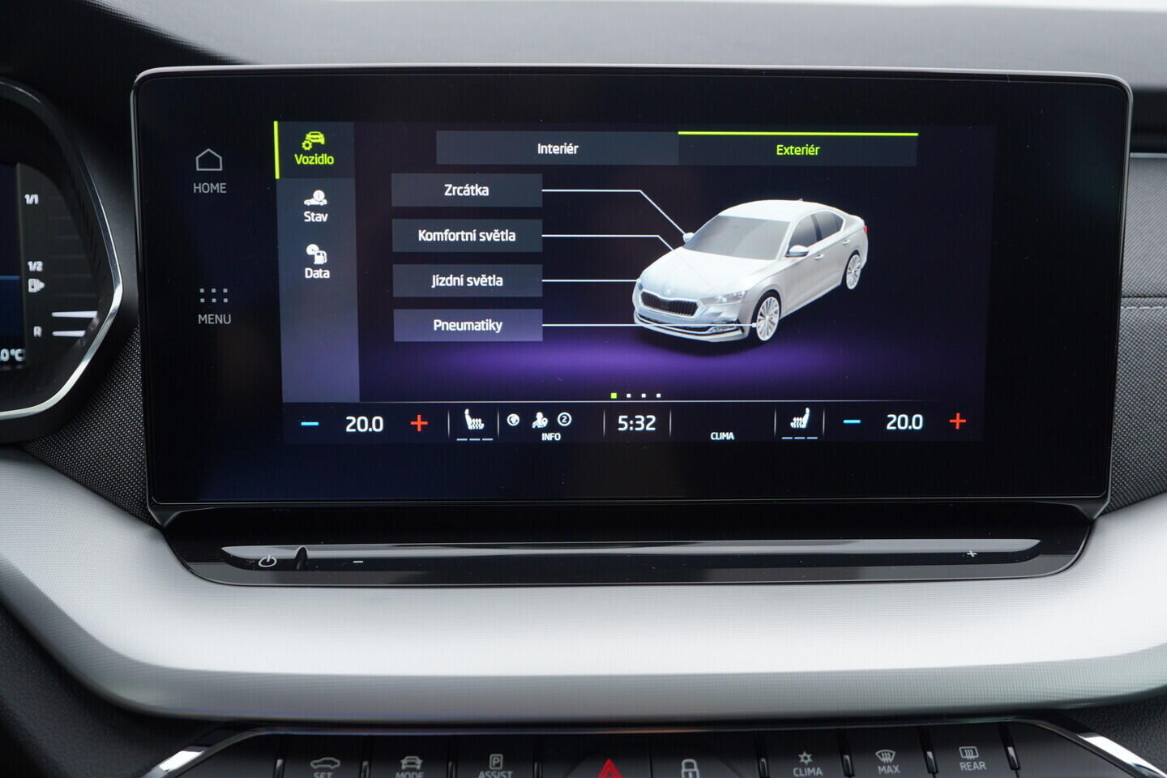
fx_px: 1167
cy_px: 389
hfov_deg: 53.1
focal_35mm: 36
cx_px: 584
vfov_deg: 36.9
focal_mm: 24
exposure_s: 1/50
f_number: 3.2
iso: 125
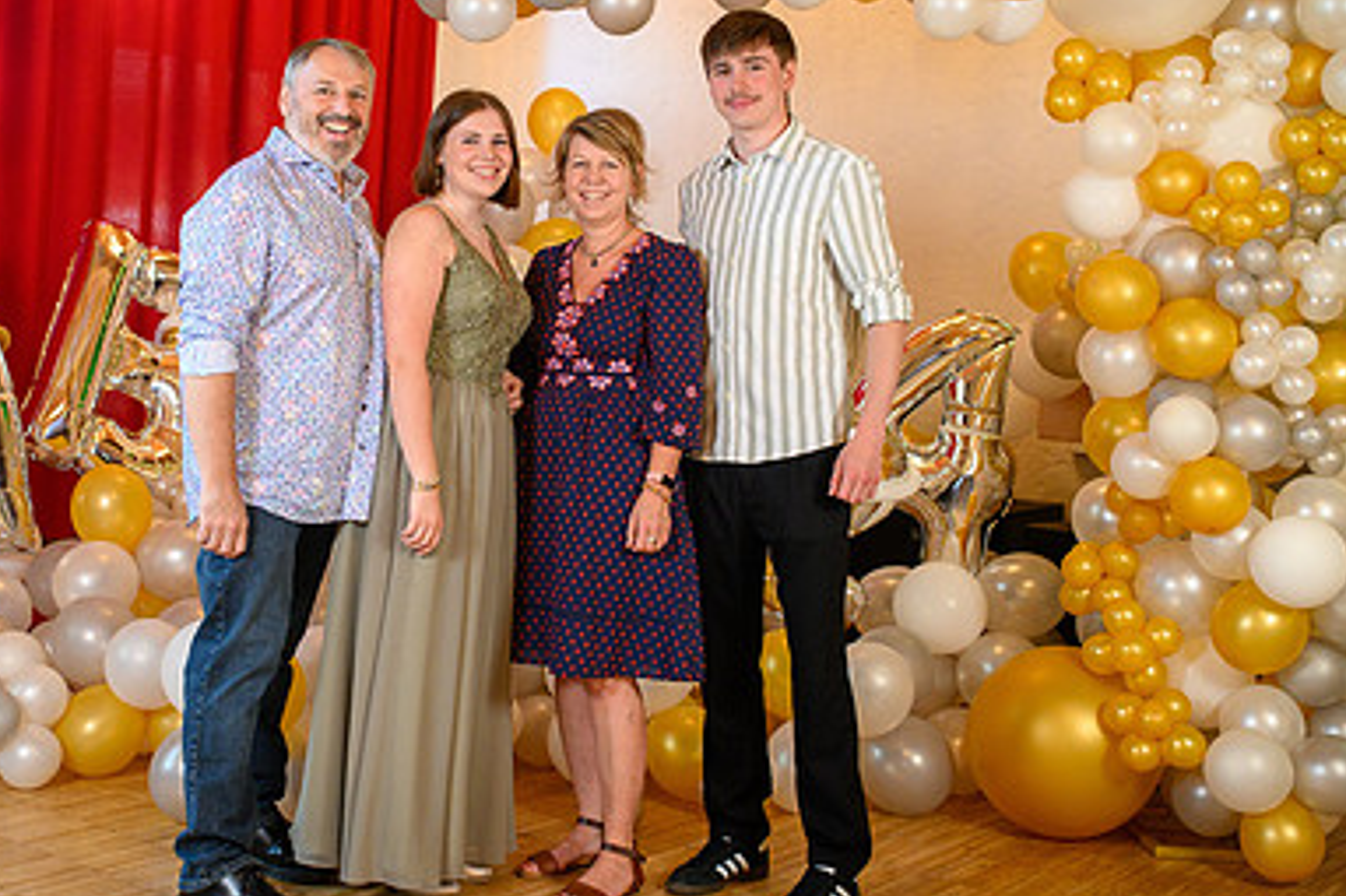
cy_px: 334
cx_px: 460
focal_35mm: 53
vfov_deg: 25.4
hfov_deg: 37.2
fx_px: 1981
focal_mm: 35
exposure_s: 1/100
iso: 1250
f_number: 3.5
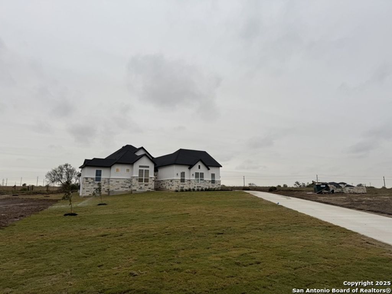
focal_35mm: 24
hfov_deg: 71.6
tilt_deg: +10.2
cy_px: 147
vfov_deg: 56.8
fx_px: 272
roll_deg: -0.1
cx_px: 196
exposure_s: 1/180
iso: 64
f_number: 1.78
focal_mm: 6.76
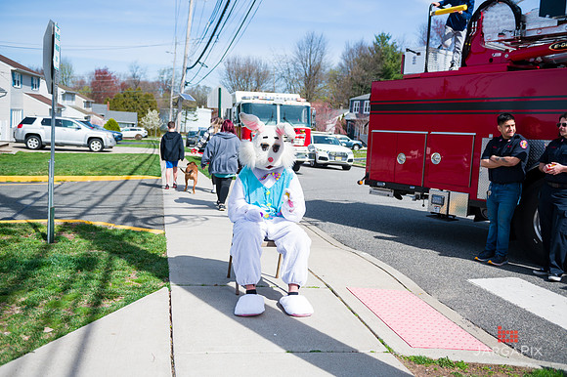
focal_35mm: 32
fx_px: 504
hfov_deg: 58.7
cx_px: 284
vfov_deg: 41.1
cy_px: 188
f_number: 4
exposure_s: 1/3200
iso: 200
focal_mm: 32
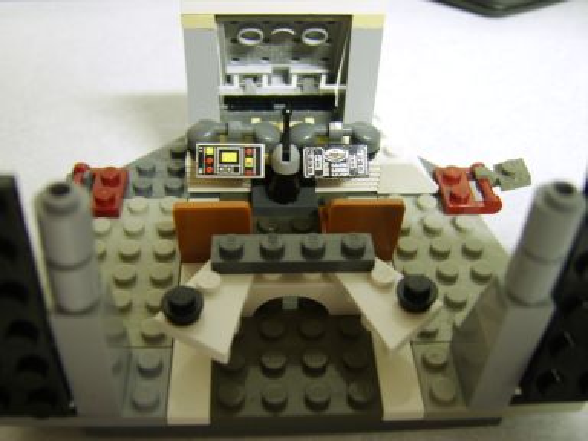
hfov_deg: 58.4
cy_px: 220
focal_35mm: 31
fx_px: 527
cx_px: 294
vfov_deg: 45.4
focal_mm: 8.13
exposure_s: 1/2
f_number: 2.7
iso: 71
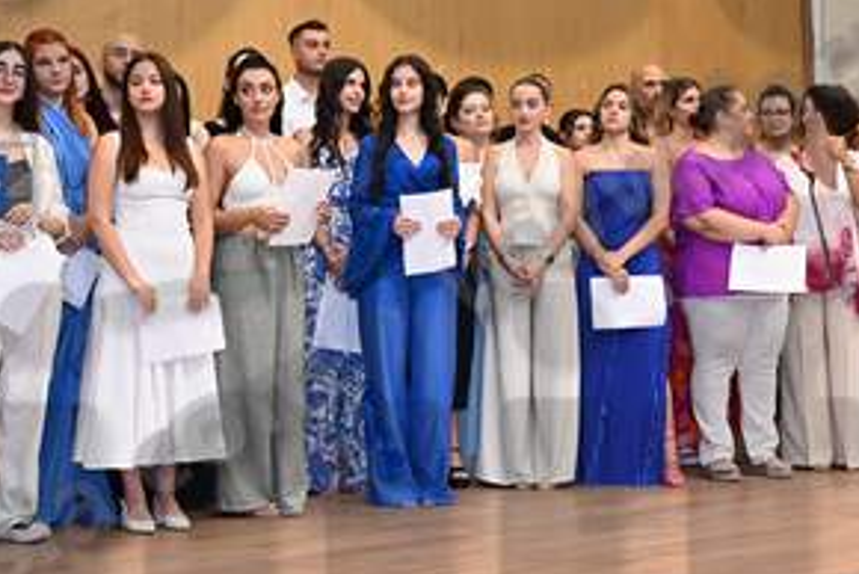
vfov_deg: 16.6
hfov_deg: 24.7
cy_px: 183
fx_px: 1959
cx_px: 412
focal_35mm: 82
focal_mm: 31
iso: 1600
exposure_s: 1/100
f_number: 6.3
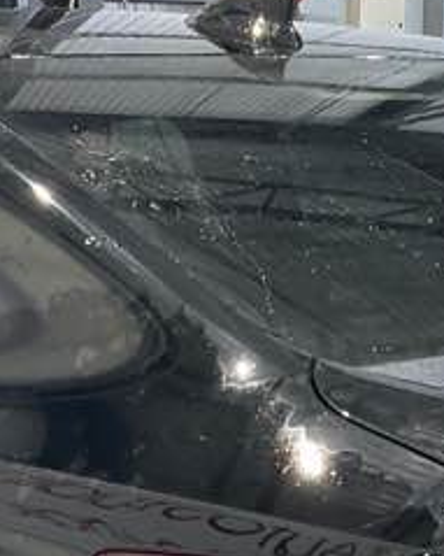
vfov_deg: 13.9
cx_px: 234
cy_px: 693
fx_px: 2202
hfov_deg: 11.5
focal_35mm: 134
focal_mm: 3
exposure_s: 1/60
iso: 125
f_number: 1.8
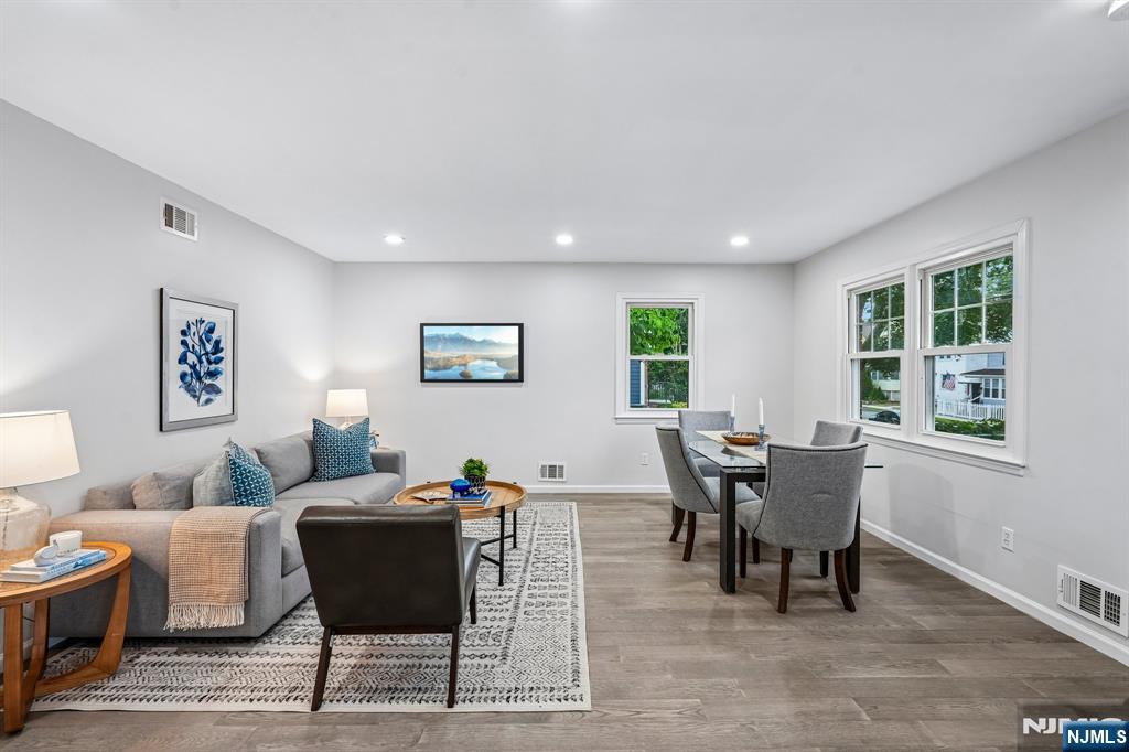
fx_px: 502
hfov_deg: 96.8
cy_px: 376
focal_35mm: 16
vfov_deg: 73.7
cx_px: 564
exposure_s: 1/15
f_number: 8
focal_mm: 16
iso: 400
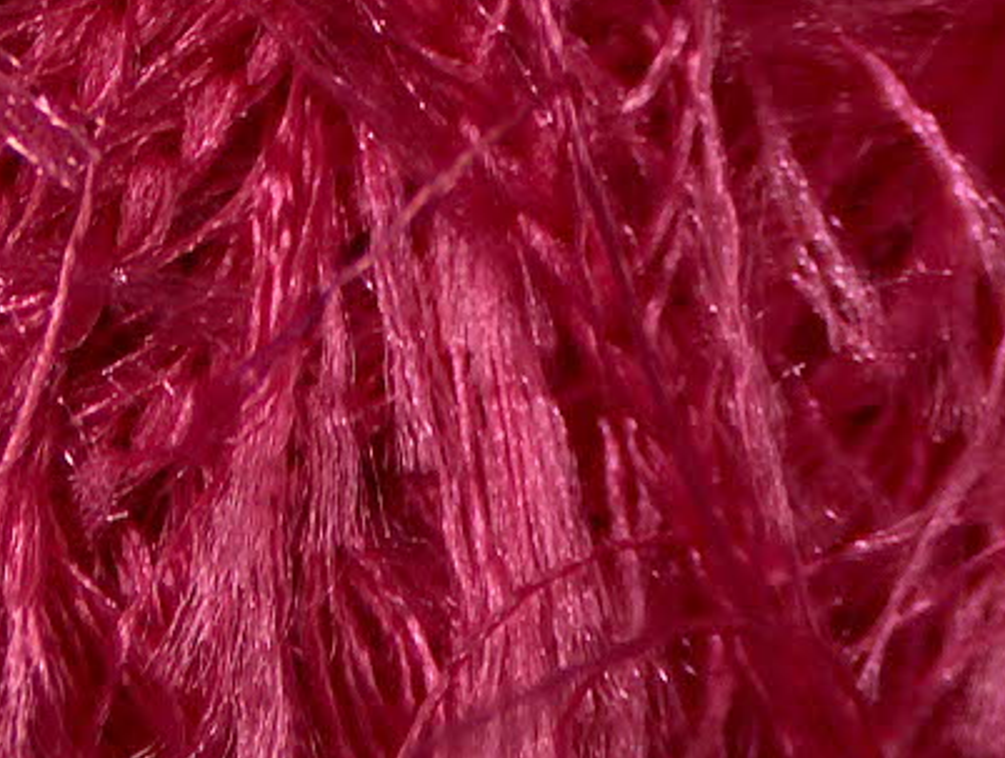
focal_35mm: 319
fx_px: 9278
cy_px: -275
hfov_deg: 6.1
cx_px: -388
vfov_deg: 4.7
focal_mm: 20.29
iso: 100
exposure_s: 1/1.99
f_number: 2.9
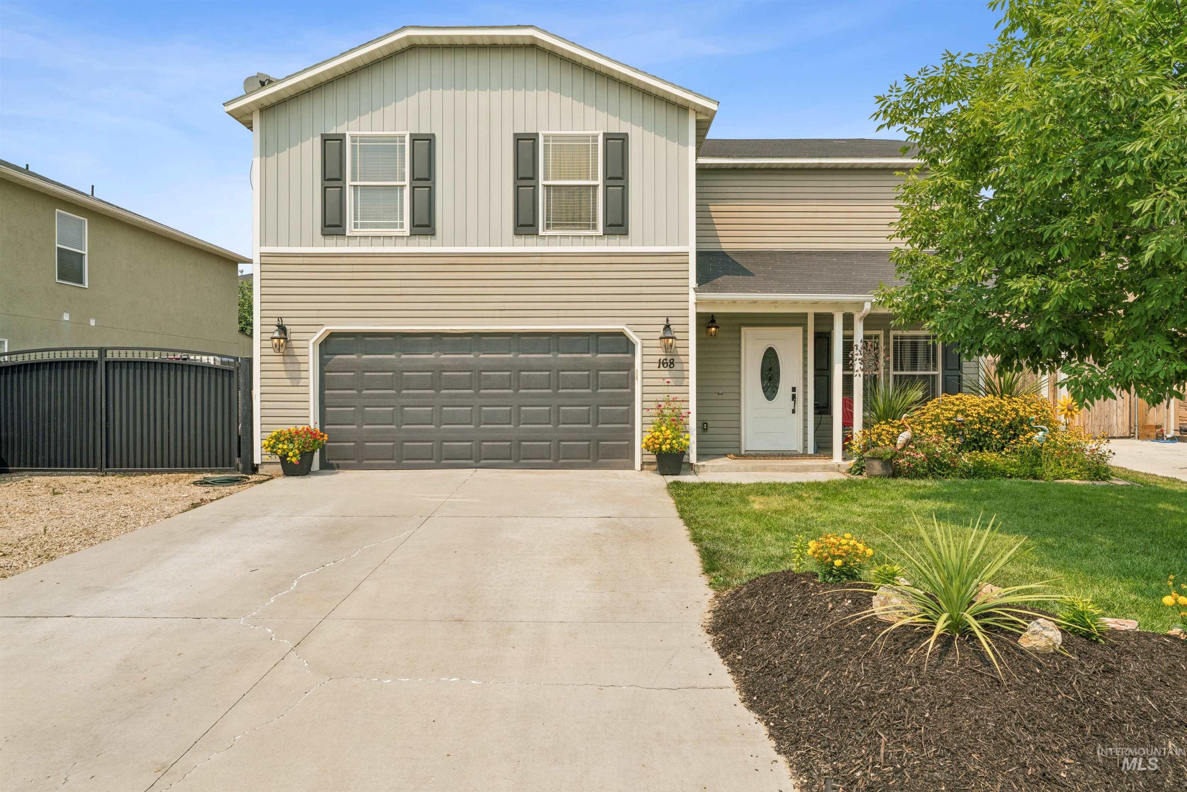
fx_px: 702
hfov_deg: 80.4
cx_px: 594
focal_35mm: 21
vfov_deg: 58.8
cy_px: 396
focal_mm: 21.3
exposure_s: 1/320
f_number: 13
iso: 400
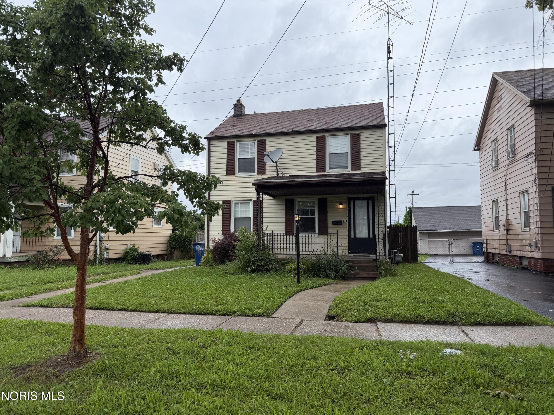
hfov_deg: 71.6
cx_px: 277
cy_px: 208
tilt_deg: +3.7
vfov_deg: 56.8
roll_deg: -0.2
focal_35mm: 24
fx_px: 384
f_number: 1.78
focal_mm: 6.76
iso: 80
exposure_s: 1/3021
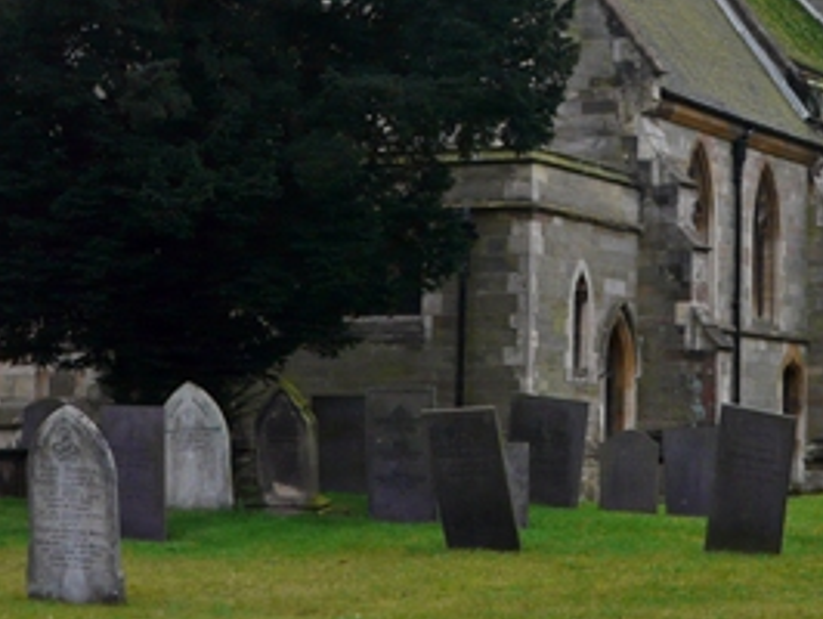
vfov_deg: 14.5
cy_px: 77
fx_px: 2403
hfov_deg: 19.3
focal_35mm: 101
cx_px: 622
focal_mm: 6.8
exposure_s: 1/80
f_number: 3.2
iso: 100
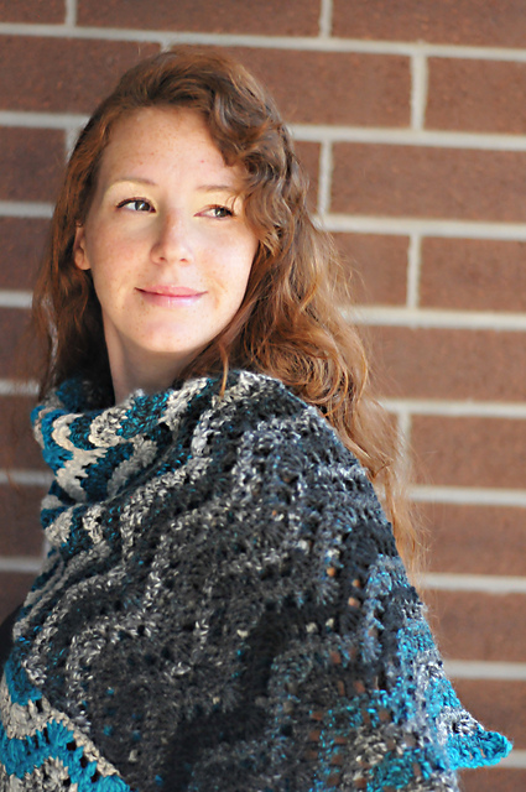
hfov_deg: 18.1
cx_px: 263
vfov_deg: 27.0
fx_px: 1648
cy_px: 396
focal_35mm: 75
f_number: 1.8
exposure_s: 1/5000
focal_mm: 50
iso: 1600
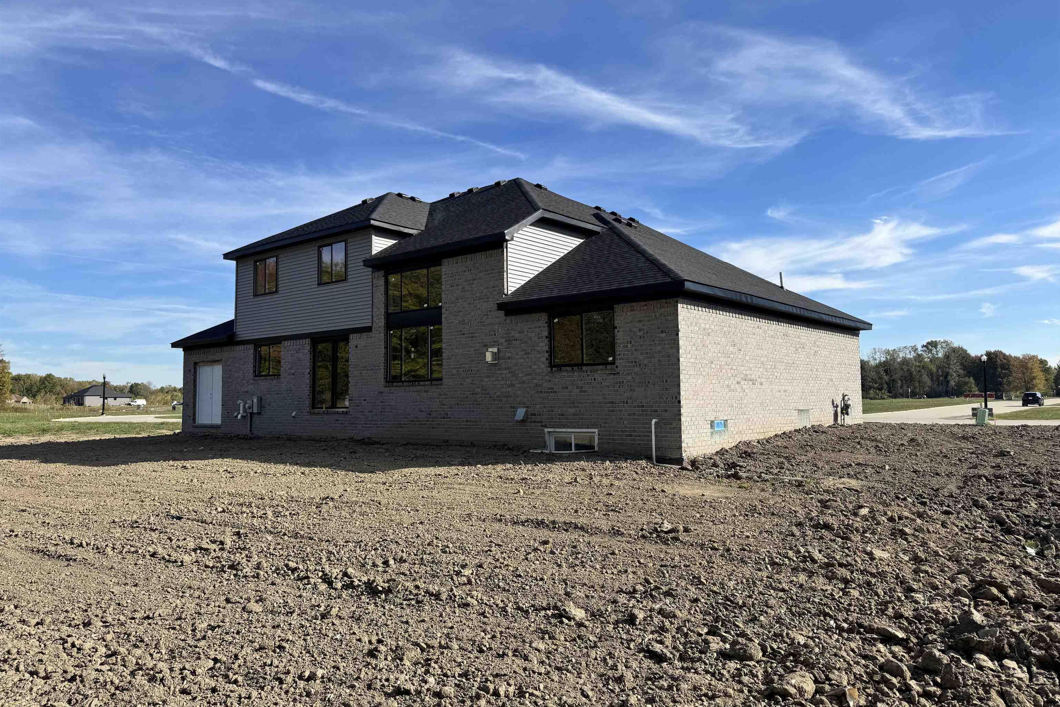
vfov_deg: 51.3
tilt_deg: +3.9
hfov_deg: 71.5
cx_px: 530
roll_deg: +0.5
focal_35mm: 25
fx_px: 736
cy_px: 346
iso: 80
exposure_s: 1/4310
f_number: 1.78
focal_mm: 6.76
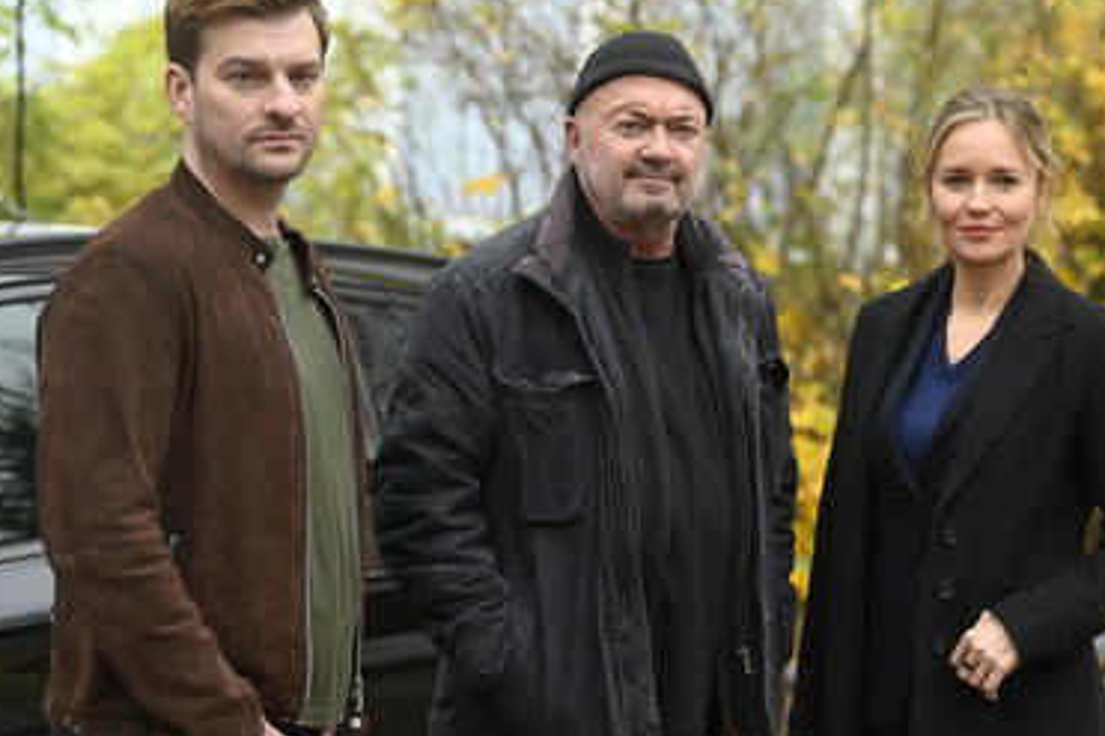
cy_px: 381
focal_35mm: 124
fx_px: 3804
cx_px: 603
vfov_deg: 11.0
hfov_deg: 16.5
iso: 1250
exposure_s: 1/1000
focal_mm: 102
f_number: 4
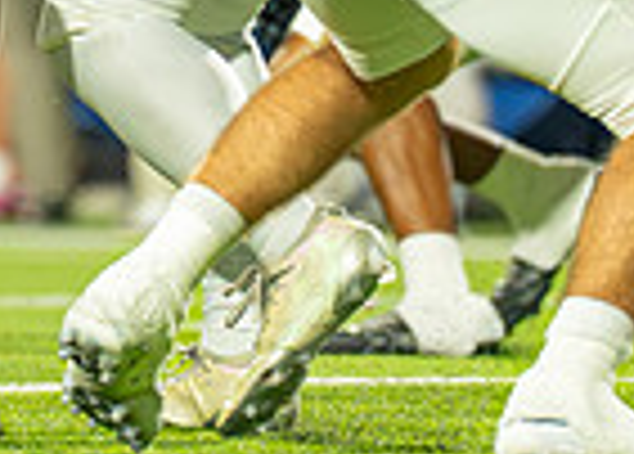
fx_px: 23322
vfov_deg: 1.1
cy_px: -314
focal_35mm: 1294
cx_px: -16
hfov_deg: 1.6
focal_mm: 200
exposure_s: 1/1600
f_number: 2.8
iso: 3200
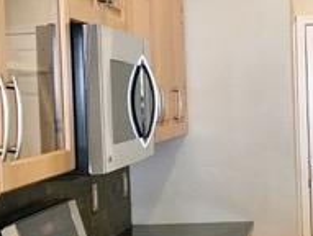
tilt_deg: -1.9
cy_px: 129
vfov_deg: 15.3
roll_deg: +2.0
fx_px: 879
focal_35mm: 97
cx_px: 254
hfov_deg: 20.0
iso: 64
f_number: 2.2
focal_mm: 4.15
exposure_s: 1/30
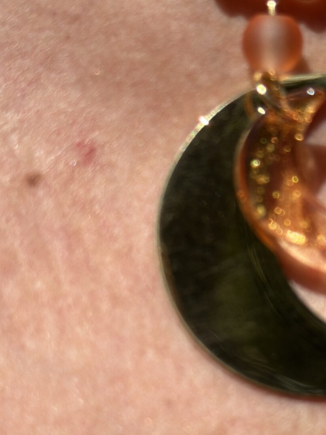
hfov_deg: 13.0
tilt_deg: -13.0
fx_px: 1432
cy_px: 267
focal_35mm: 114
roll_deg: -1.3
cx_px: 217
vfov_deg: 17.3
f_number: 1.78
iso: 100
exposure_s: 1/8197
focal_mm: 6.86
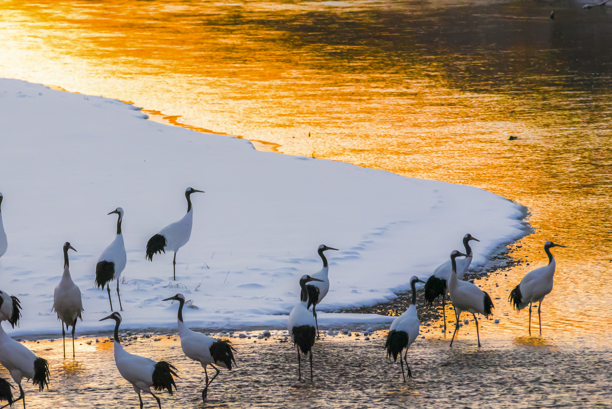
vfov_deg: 2.4
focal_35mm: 567
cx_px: 183
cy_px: 250
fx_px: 9642
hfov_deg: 3.6
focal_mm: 370
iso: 4000
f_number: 8
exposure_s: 1/3200
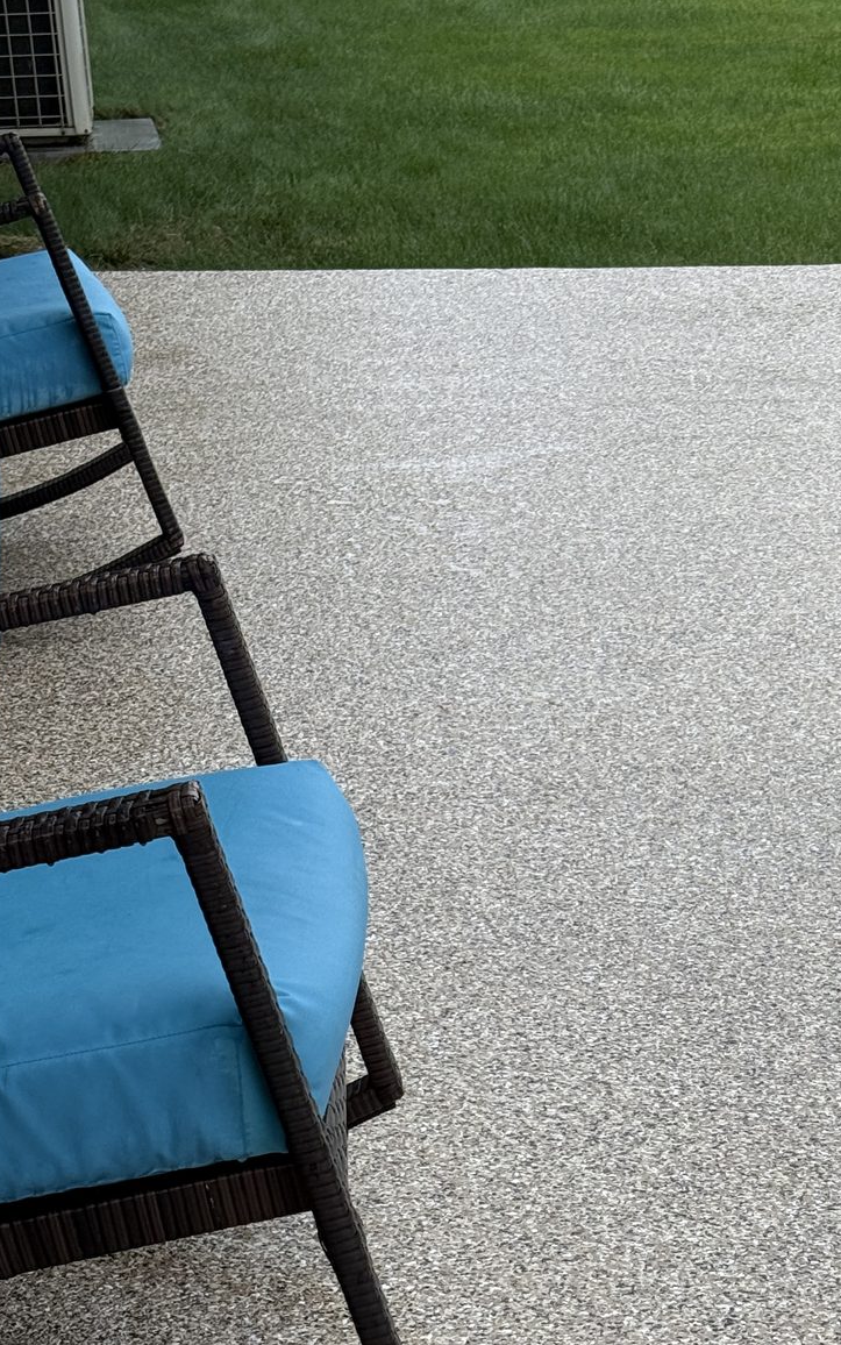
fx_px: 3226
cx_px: 751
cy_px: 1124
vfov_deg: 23.1
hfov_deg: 14.7
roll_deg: +0.2
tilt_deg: -23.4
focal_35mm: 88
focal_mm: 6.76
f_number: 1.78
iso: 80
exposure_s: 1/802
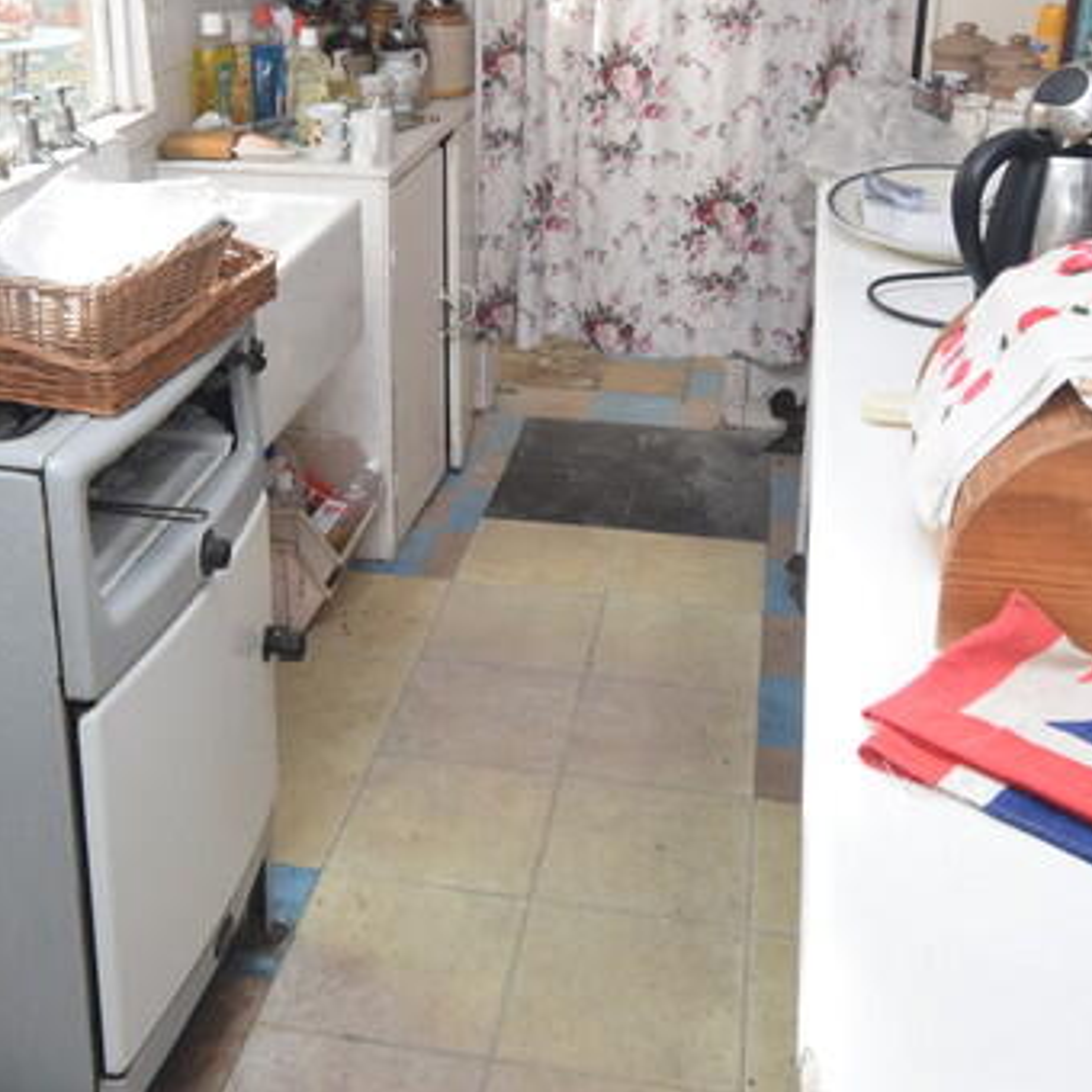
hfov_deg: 39.7
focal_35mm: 42
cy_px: 371
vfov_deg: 39.4
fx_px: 1509
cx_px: 450
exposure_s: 1/60
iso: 450
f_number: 4.8
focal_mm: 11
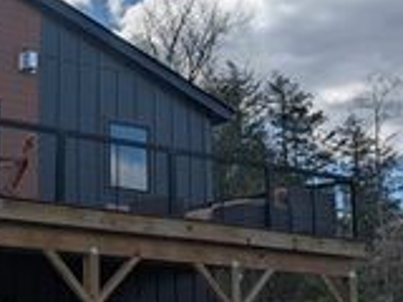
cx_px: -53
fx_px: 873
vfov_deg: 19.6
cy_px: 164
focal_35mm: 75
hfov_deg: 24.1
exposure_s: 1/3030
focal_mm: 6.9
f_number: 1.68
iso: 20
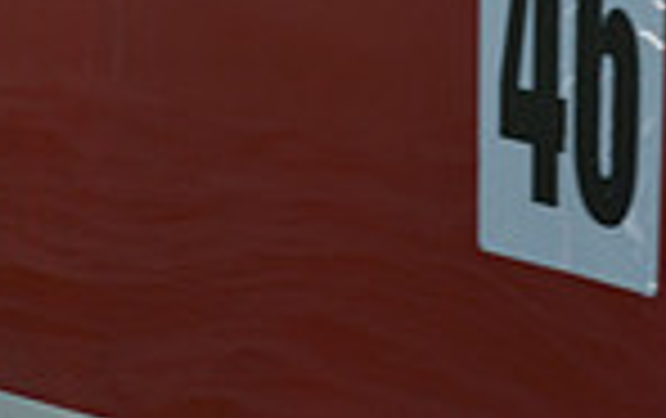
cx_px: 52
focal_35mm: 1594
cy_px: -881
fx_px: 28976
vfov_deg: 0.8
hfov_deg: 1.3
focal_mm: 400
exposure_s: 1/1600
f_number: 5
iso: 200
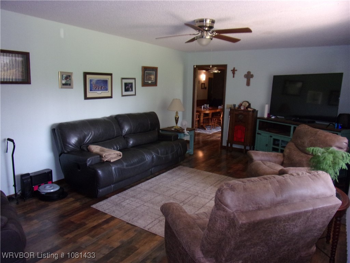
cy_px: 132
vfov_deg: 56.8
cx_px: 175
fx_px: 243
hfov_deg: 71.6
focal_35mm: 24
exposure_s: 1/34
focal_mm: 4.3
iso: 200
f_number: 3.3
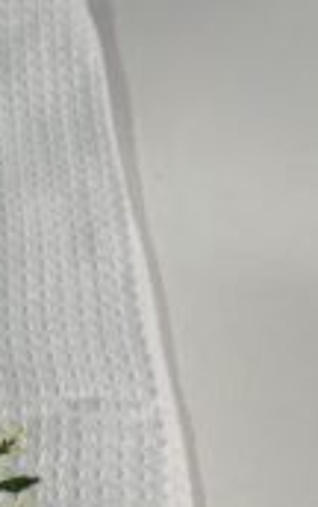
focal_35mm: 64
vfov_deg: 29.6
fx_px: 885
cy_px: 519
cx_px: -97
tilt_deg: -58.5
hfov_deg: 18.9
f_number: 1.6
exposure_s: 1/120
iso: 125
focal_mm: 5.1
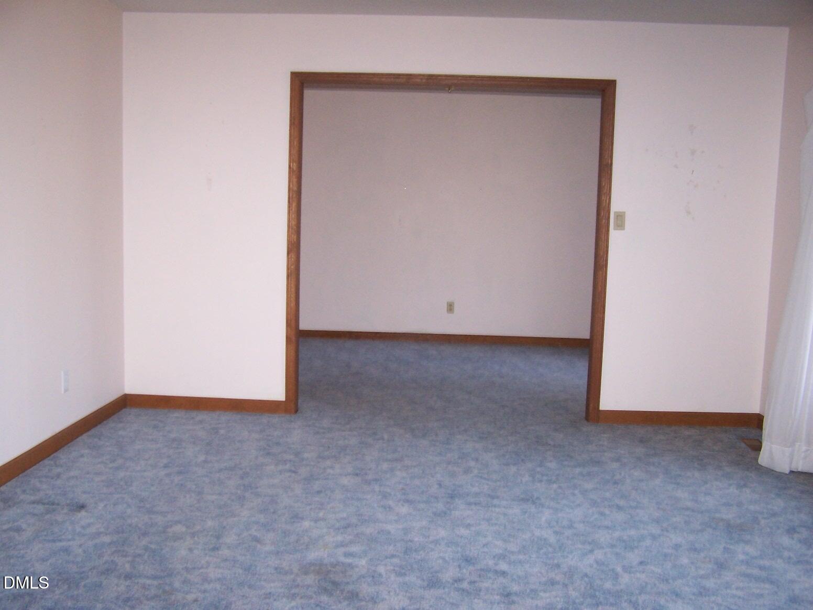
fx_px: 892
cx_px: 406
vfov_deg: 37.7
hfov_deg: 49.0
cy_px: 305
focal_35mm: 38
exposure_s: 1/60
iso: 140
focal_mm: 6.3
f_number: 2.8
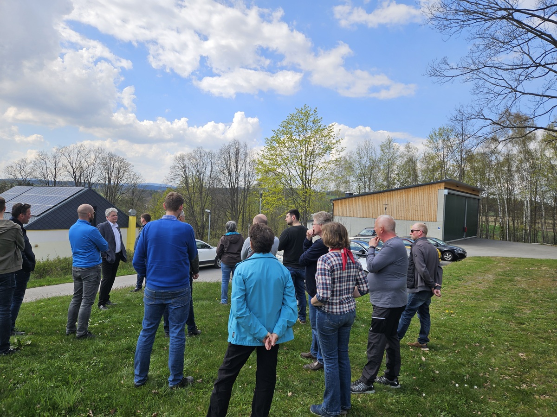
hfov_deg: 73.9
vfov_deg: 58.9
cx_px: 278
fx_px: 370
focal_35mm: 23
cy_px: 208
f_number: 1.8
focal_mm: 5.4
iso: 25
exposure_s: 1/1179
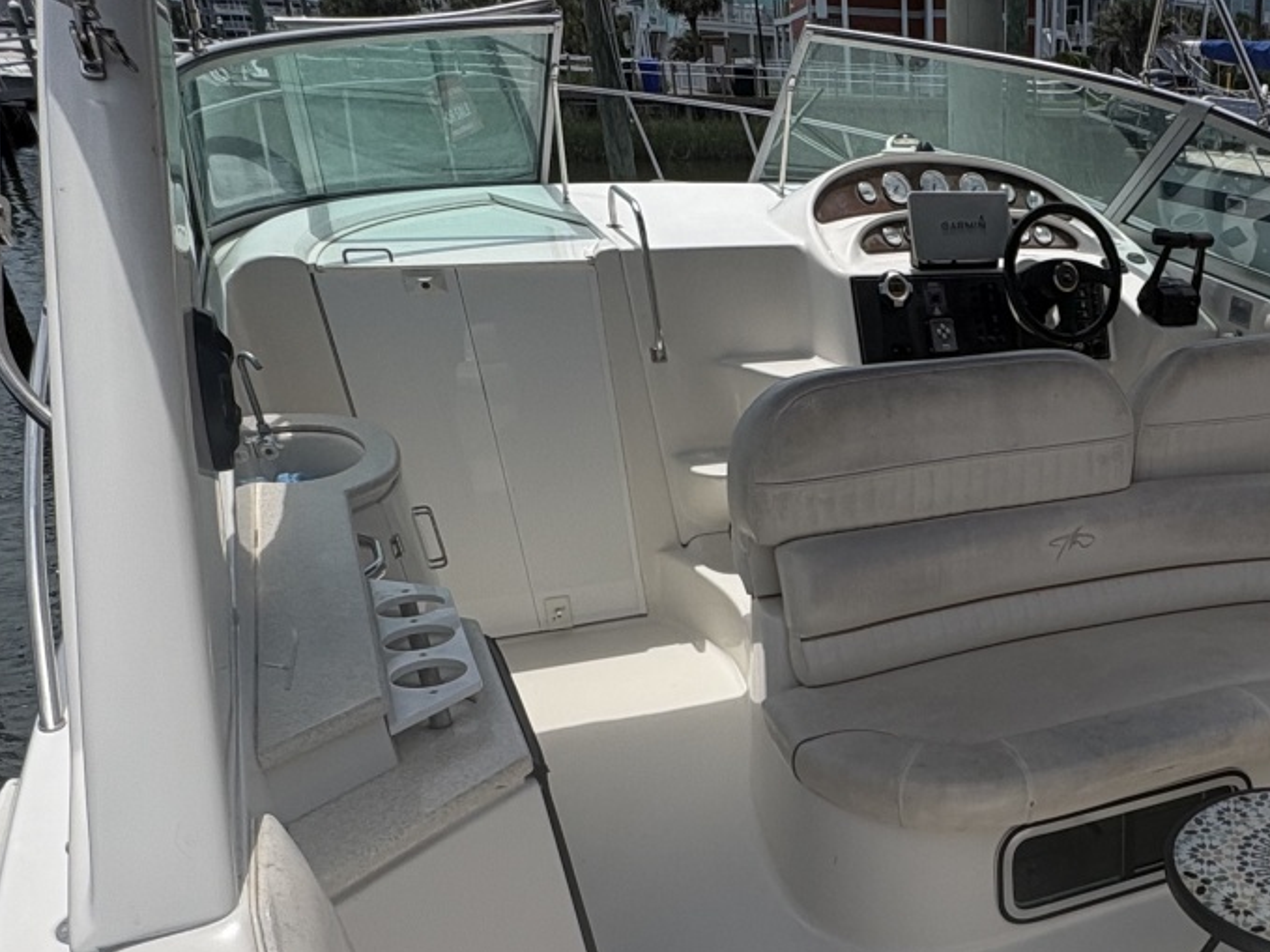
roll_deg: -1.3
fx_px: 1210
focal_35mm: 33
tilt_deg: -29.1
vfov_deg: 40.9
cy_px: 782
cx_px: 1077
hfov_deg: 50.7
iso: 50
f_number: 2.2
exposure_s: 1/2770
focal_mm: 2.22
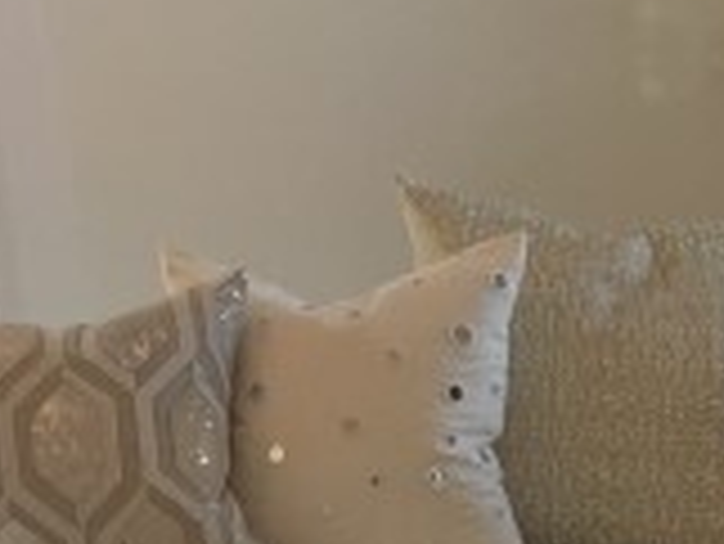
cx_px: 1115
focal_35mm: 184
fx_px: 3851
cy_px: 791
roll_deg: -2.0
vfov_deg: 7.9
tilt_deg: -11.3
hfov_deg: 10.3
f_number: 2.2
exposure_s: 1/40
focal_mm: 4.15
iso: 25
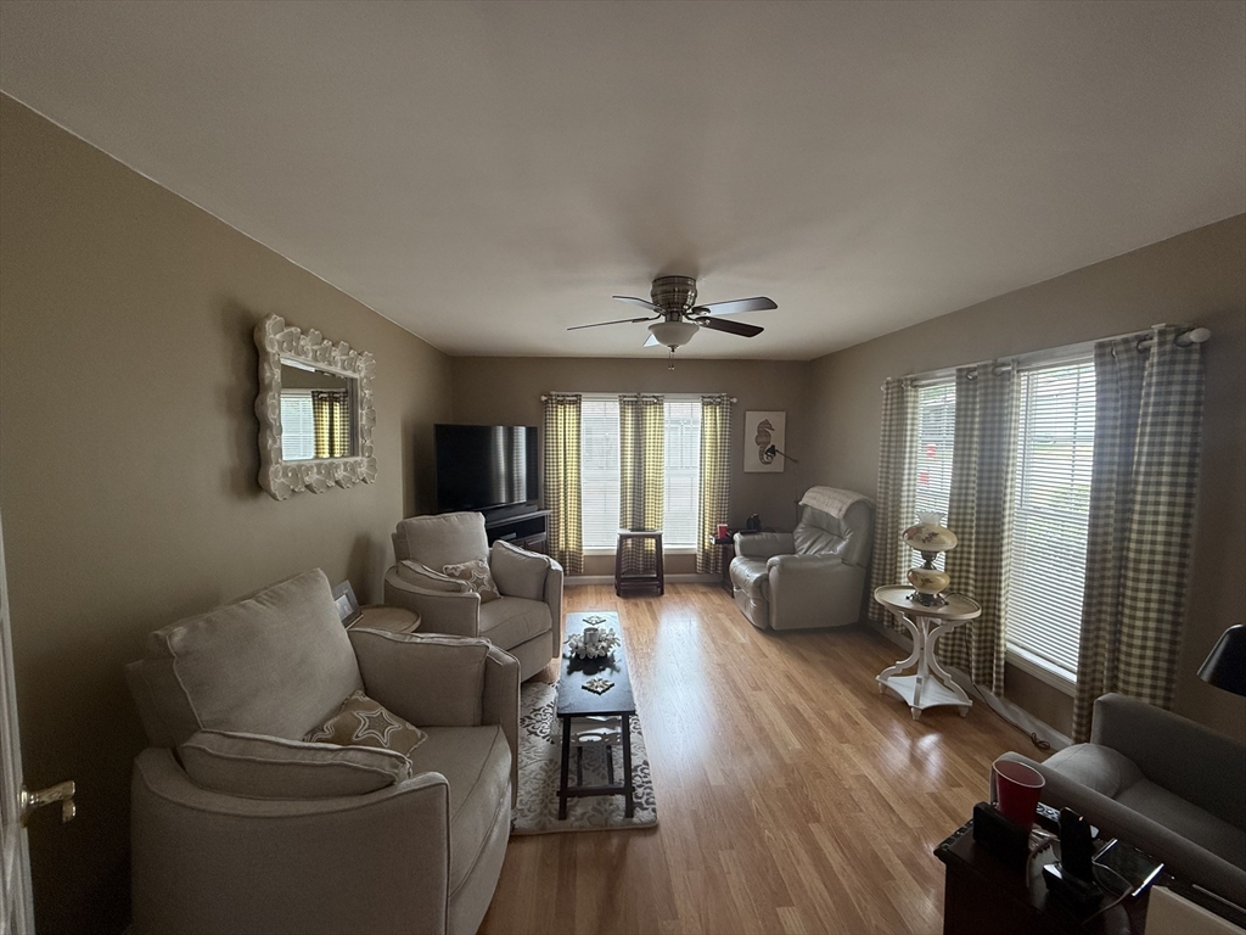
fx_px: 504
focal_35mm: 14
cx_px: 623
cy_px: 468
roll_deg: +0.1
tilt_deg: -3.1
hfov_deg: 102.1
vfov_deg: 85.7
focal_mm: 2.22
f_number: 2.2
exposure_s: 1/120
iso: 200
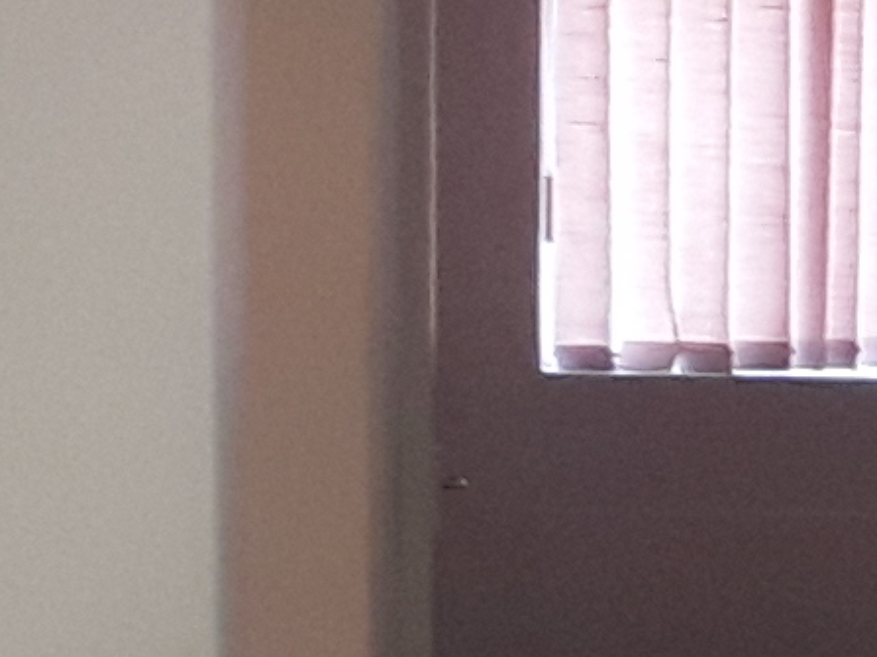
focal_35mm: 173
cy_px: 569
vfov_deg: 8.6
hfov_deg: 11.1
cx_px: 1197
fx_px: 4382
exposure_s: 1/50
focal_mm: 2.2
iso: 125
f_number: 1.9
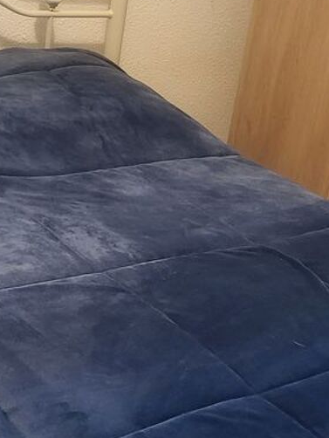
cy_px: 303
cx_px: 104
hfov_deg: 21.2
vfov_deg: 27.9
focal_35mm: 69
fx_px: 874
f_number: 1.8
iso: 640
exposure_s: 1/25
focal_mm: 4.25
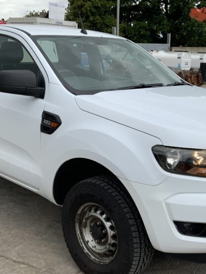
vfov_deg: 36.1
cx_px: 123
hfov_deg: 27.5
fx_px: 421
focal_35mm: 53
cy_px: 150
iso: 16
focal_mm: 3
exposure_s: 1/912
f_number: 1.8
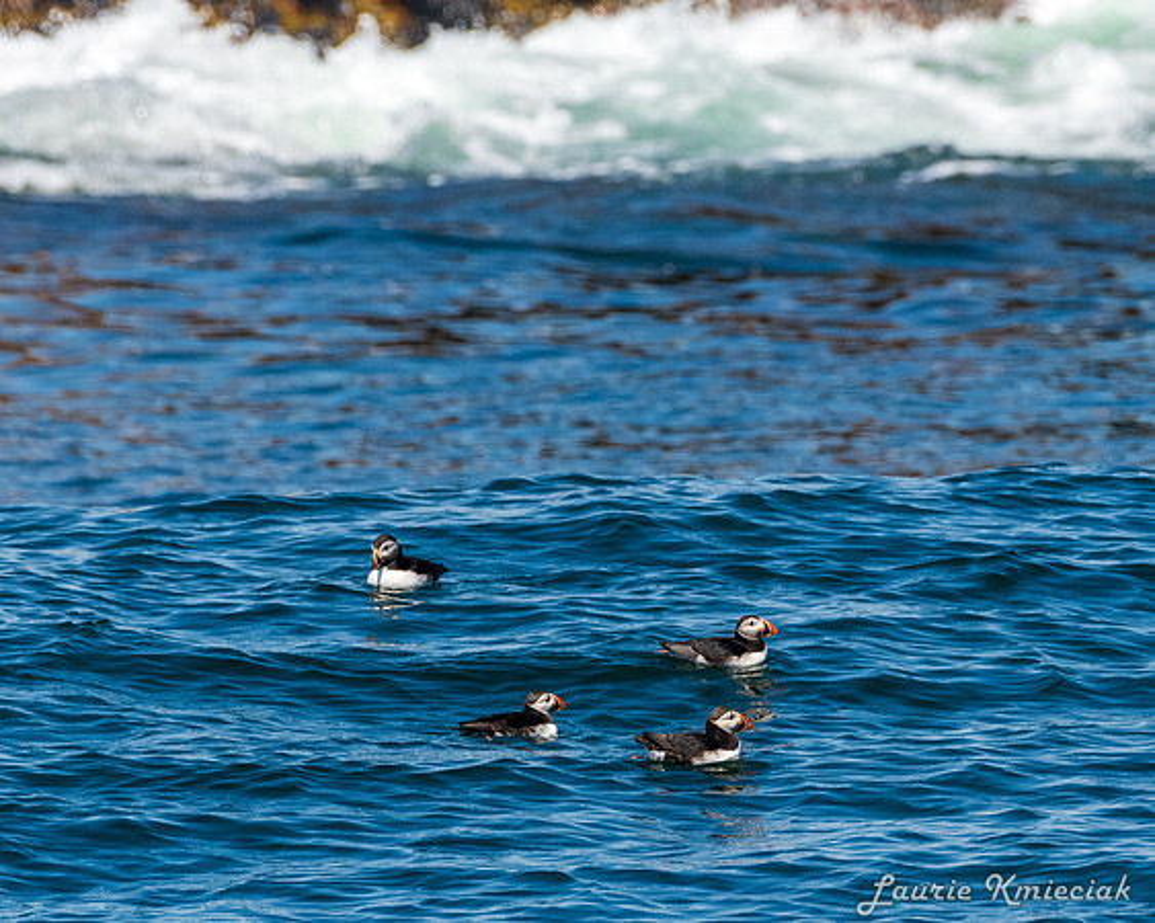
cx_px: 711
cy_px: 544
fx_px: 27863
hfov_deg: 2.4
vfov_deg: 1.9
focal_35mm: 815
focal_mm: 390
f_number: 7.1
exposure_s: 1/3200
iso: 1000
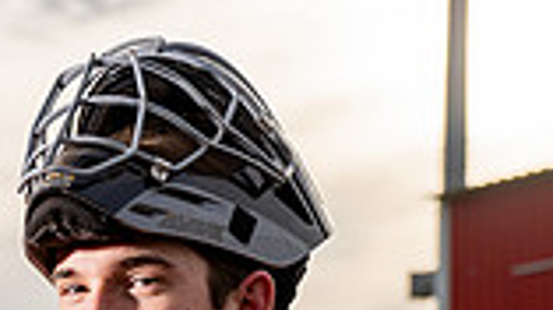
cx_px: 46
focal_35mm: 126
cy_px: 729
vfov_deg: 8.8
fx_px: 1846
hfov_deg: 16.8
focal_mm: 42
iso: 100
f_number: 4
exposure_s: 1/1000
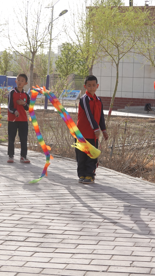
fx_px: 701
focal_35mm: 96
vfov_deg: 22.2
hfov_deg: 12.5
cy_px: 138
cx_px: 155
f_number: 4
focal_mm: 22
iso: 100
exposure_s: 1/500
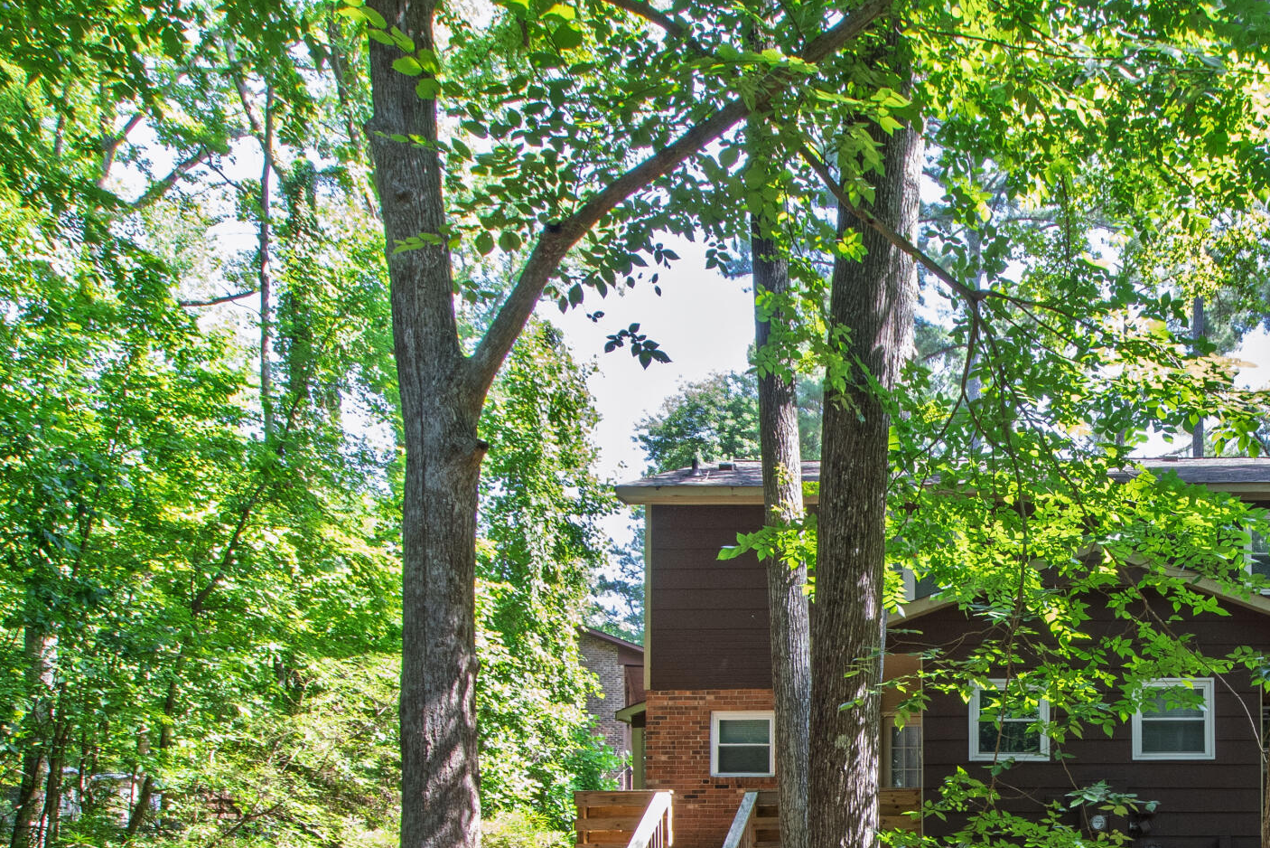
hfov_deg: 52.5
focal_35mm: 32
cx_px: 1115
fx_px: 1129
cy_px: 828
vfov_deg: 37.2
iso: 500
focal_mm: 10
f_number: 8
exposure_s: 1/40
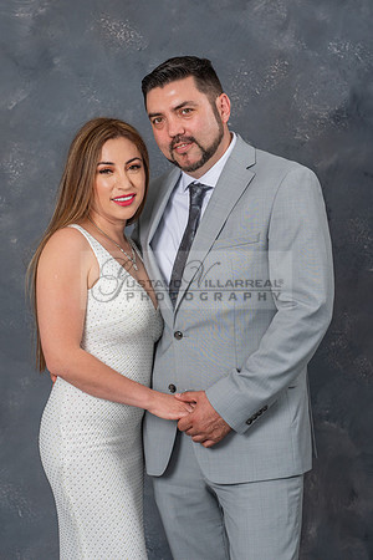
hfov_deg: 15.2
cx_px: 132
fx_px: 1398
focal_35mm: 90
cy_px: 280
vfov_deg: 22.6
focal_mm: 60
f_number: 5.6
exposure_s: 1/160
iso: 200
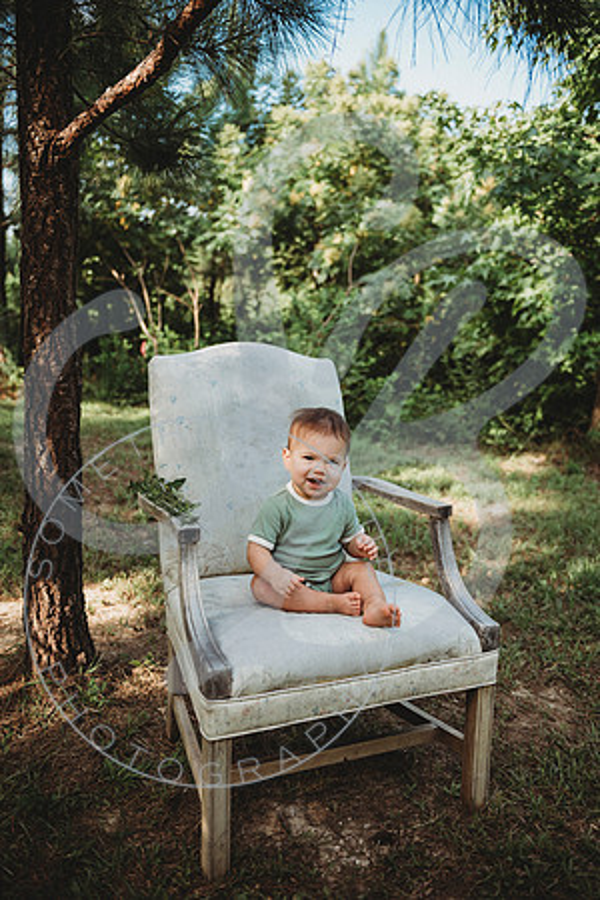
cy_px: 450
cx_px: 300
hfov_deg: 41.1
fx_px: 800
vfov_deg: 58.7
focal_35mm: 32
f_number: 2.8
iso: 100
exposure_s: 1/250
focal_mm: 32
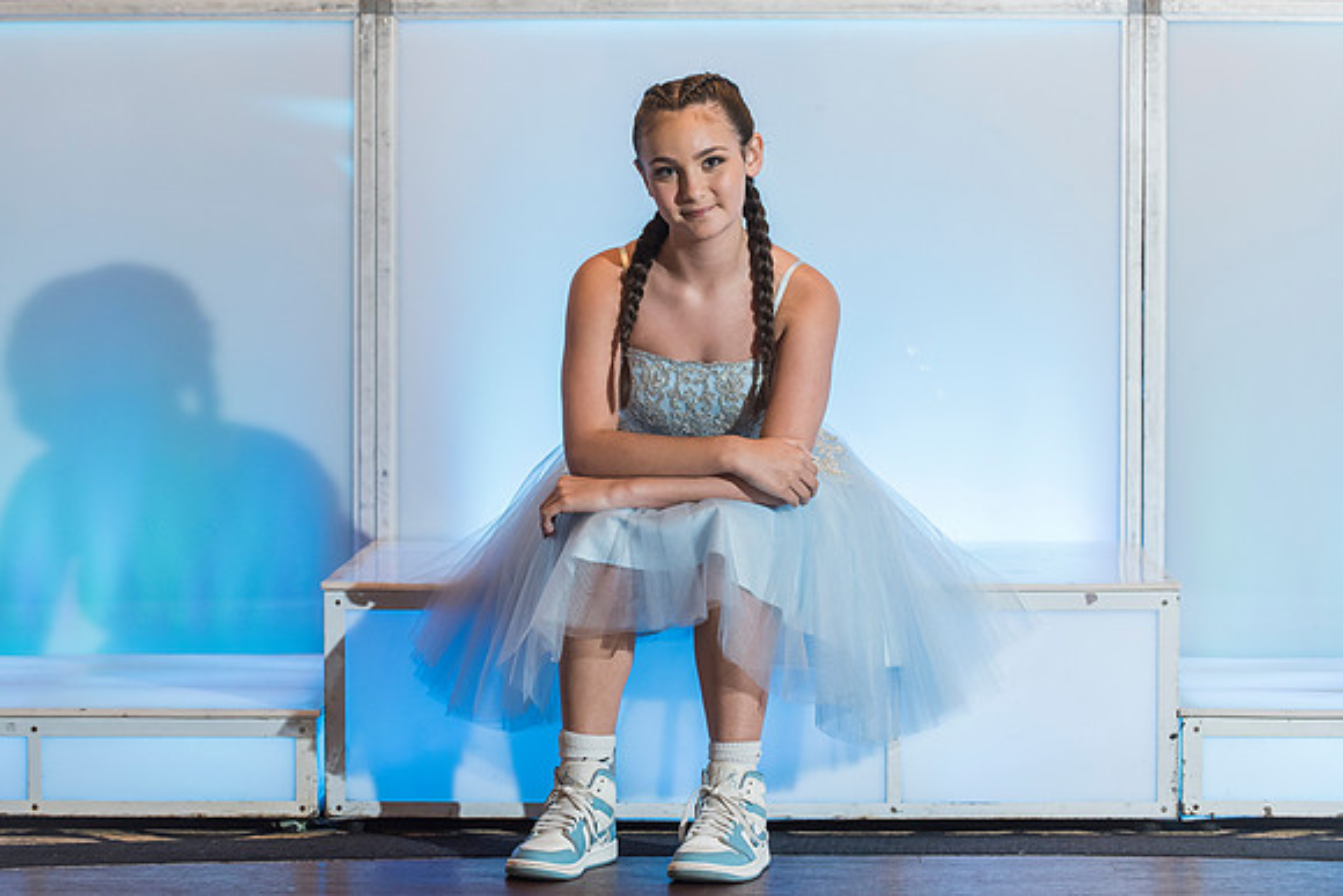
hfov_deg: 16.3
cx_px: 619
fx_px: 4693
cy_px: 415
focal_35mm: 126
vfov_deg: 10.9
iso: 1250
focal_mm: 116
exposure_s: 1/100
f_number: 4
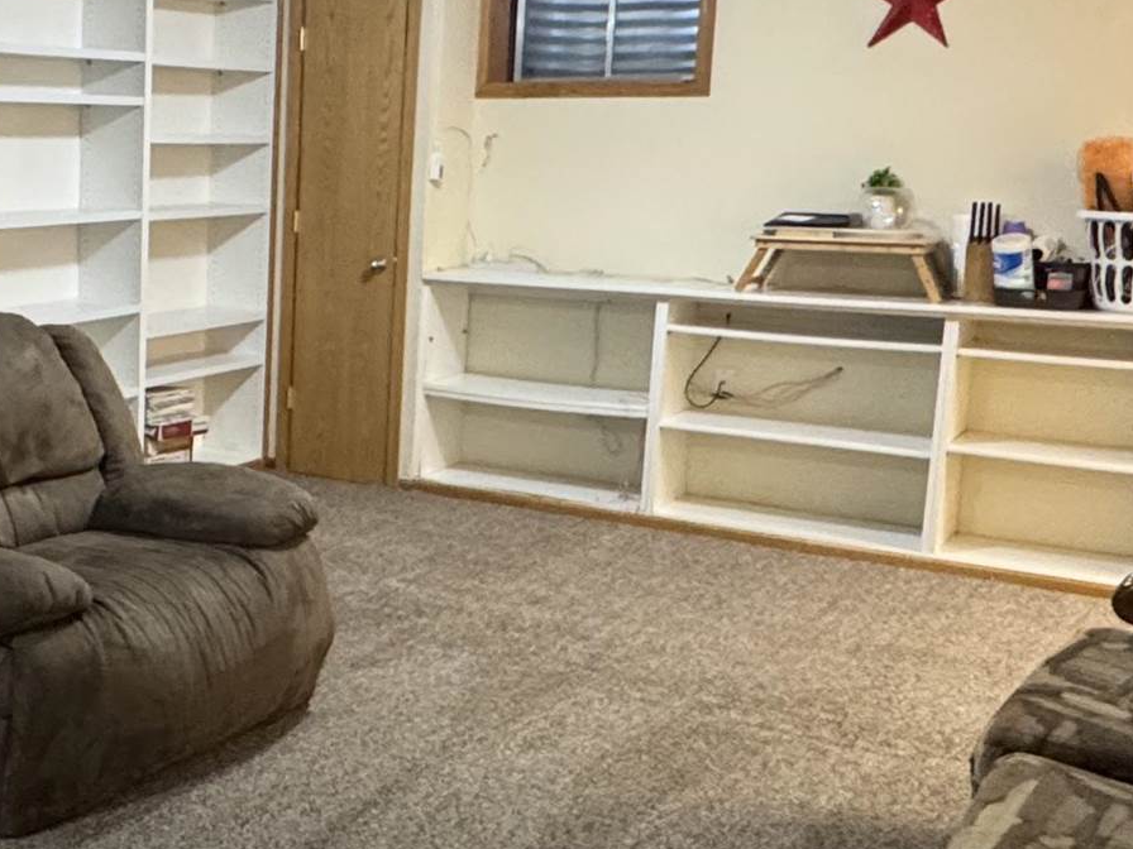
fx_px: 1571
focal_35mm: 48
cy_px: 390
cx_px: 43
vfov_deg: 30.3
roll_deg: -0.5
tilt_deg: -9.2
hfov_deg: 36.3
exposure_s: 1/60
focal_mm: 2.22
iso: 500
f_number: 2.2
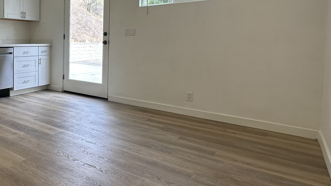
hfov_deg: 57.3
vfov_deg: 39.4
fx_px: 255
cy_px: 53
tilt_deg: -2.9
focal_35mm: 29
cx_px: 36
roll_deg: -0.5
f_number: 2.2
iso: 40
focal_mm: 2.22
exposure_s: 1/150
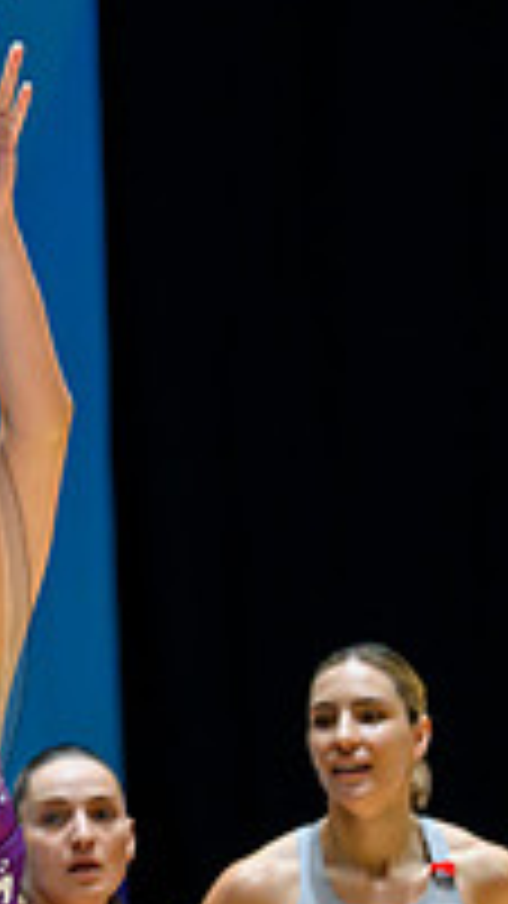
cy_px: 609
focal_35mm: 362
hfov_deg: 3.3
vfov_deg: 6.0
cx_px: -436
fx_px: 8672
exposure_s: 1/1600
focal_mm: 120
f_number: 4
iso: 4000
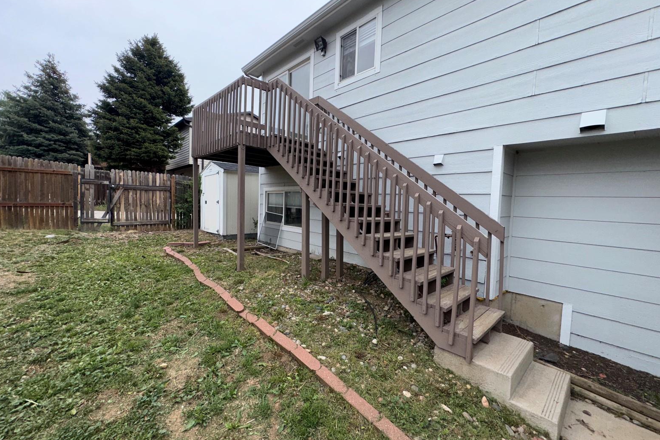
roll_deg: -2.0
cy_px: 216
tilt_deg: -2.7
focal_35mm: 15
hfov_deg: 100.4
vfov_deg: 77.3
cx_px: 323
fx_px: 275
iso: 32
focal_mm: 2.22
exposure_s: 1/273
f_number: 2.2
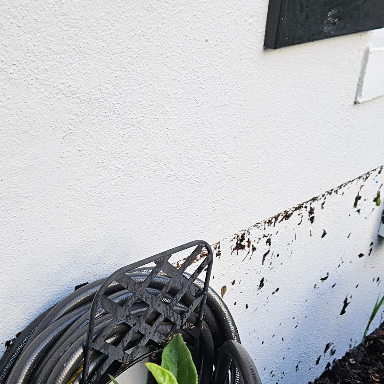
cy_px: 284
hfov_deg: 26.9
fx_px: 803
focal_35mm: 64
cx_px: 221
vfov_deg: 26.6
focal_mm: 5.4
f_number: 1.8
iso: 64
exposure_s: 1/149
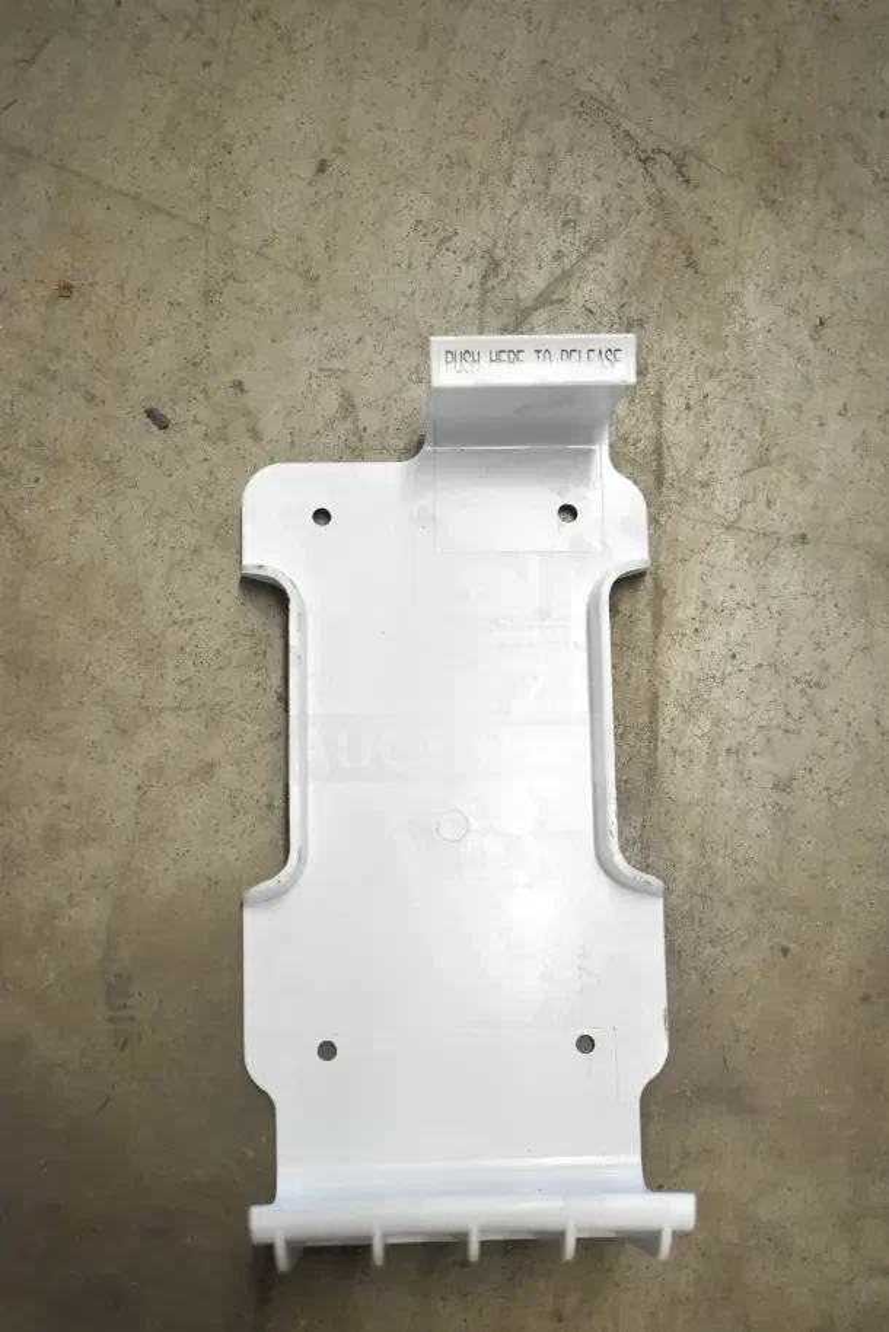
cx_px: 444
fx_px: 1610
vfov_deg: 44.9
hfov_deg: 30.9
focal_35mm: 44
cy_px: 666
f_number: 4.2
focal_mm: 29
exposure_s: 1/50
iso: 1400
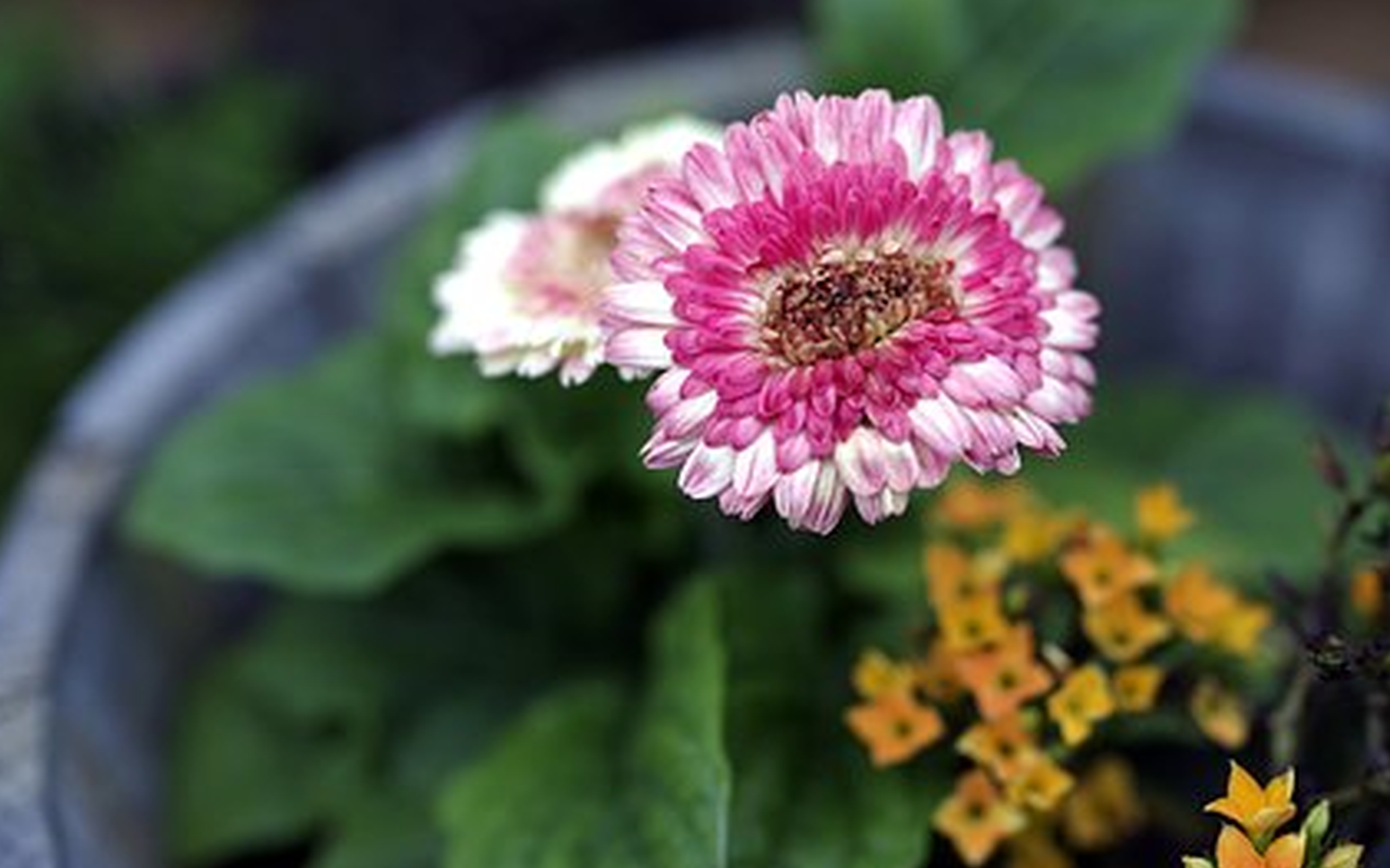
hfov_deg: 32.9
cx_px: 769
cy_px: 347
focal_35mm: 62
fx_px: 2348
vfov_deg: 20.9
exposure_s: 1/30
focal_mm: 50
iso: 400
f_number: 2
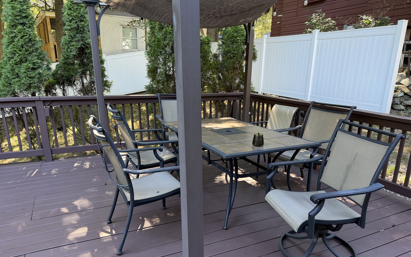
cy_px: 154
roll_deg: -2.3
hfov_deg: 70.4
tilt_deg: -17.5
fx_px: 291
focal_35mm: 26
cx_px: 203
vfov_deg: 47.3
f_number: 1.78
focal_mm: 6.76
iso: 125
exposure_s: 1/121
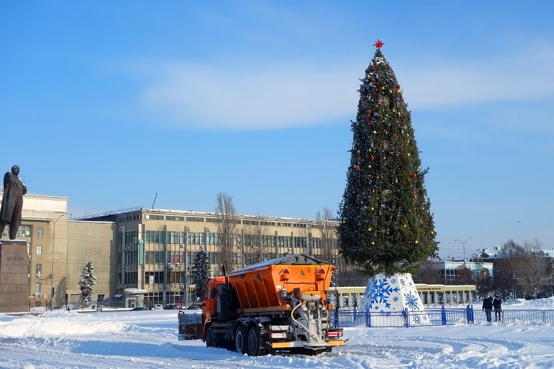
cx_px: 277
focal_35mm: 47
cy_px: 184
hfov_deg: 41.9
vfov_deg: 28.6
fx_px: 723
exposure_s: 1/500
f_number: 6.3
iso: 125
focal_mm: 17.6
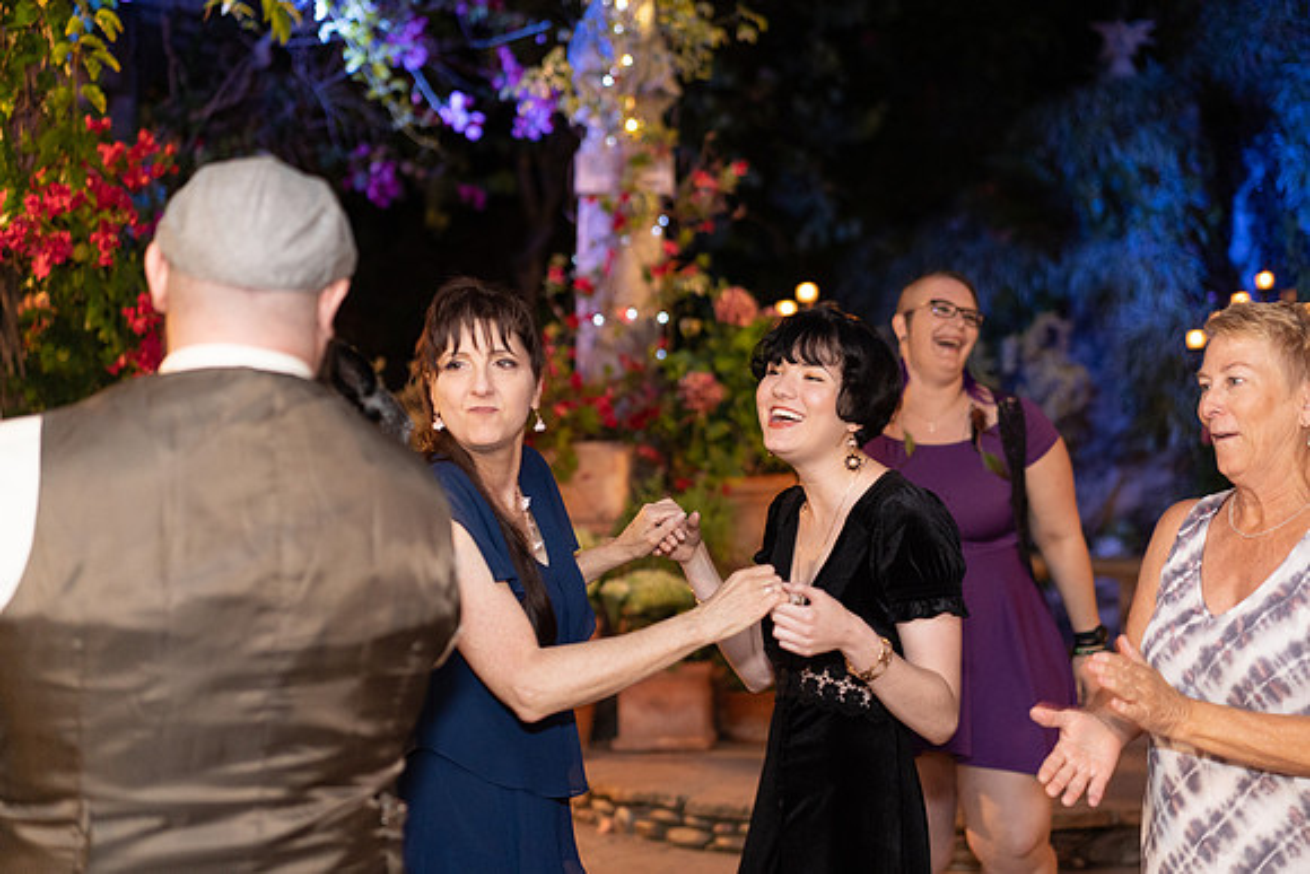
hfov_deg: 36.2
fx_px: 2002
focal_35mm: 55
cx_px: 655
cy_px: 437
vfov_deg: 24.6
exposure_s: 1/200
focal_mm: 55
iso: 2500
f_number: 2
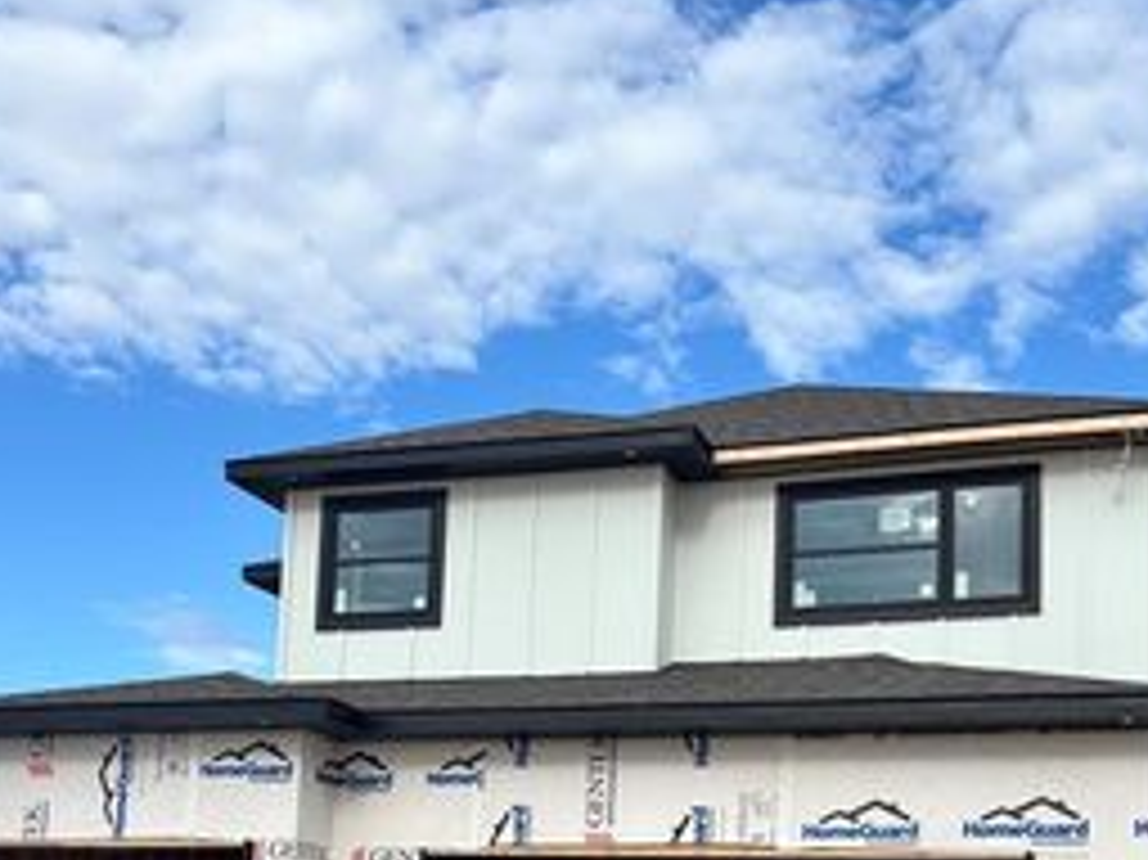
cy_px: 786
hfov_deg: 37.5
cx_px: 594
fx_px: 1691
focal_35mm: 51
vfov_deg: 27.4
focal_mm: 5.96
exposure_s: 1/2778
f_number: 1.6
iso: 50
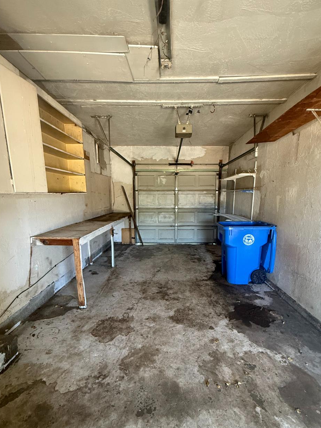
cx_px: 168
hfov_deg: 74.7
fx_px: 210
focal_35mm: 17
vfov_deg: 90.7
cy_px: 237
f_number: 2.2
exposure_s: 1/60
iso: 500
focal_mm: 2.22
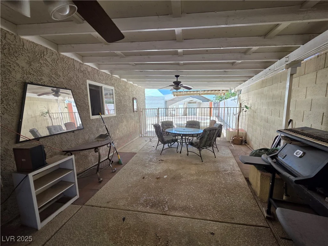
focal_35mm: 13
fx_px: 123
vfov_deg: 89.9
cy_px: 123
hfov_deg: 106.2
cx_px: 164
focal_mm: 2.2
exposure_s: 1/719
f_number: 1.9
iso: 100
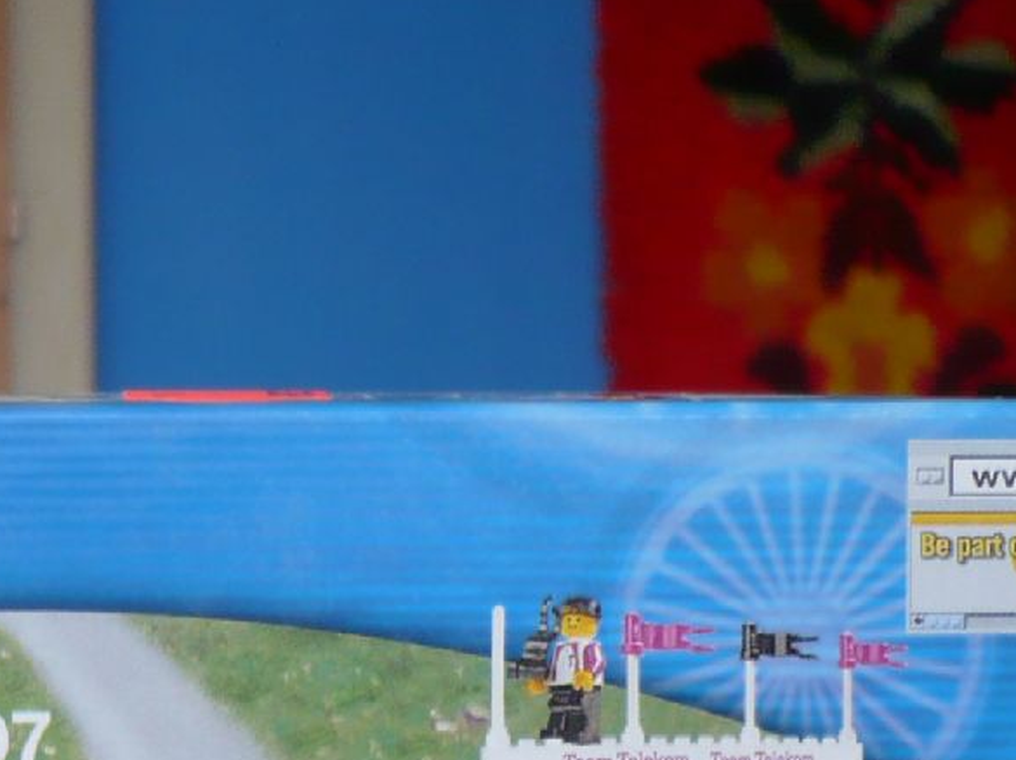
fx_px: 3461
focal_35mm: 118
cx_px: -6
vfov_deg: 12.1
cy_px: 1055
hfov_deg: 16.4
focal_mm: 5.8
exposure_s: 1/30
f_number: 2.8
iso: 100
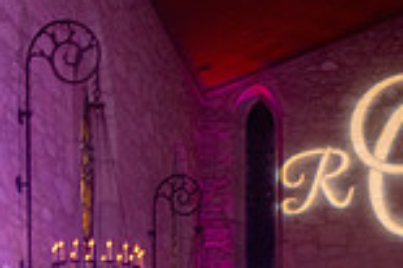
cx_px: 372
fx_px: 1006
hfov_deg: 22.1
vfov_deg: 13.5
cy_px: 490
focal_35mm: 90
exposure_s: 1/50
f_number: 3.5
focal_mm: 24
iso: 1000
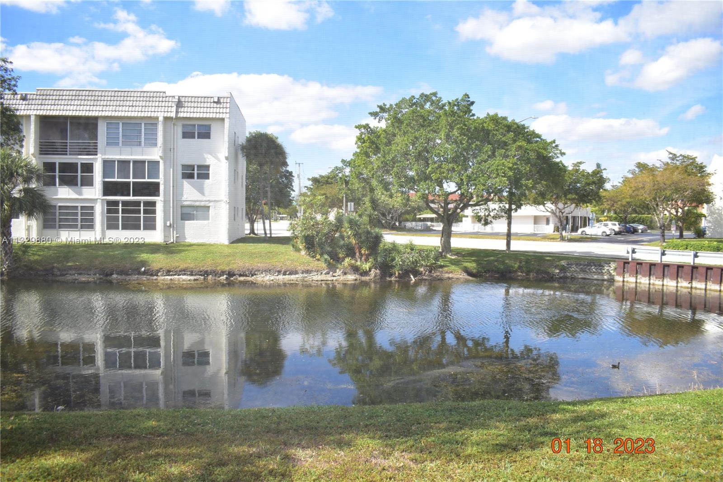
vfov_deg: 47.9
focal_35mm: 27
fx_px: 542
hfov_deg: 67.4
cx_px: 362
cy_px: 241
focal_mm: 18
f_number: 5.6
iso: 100
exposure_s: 1/200
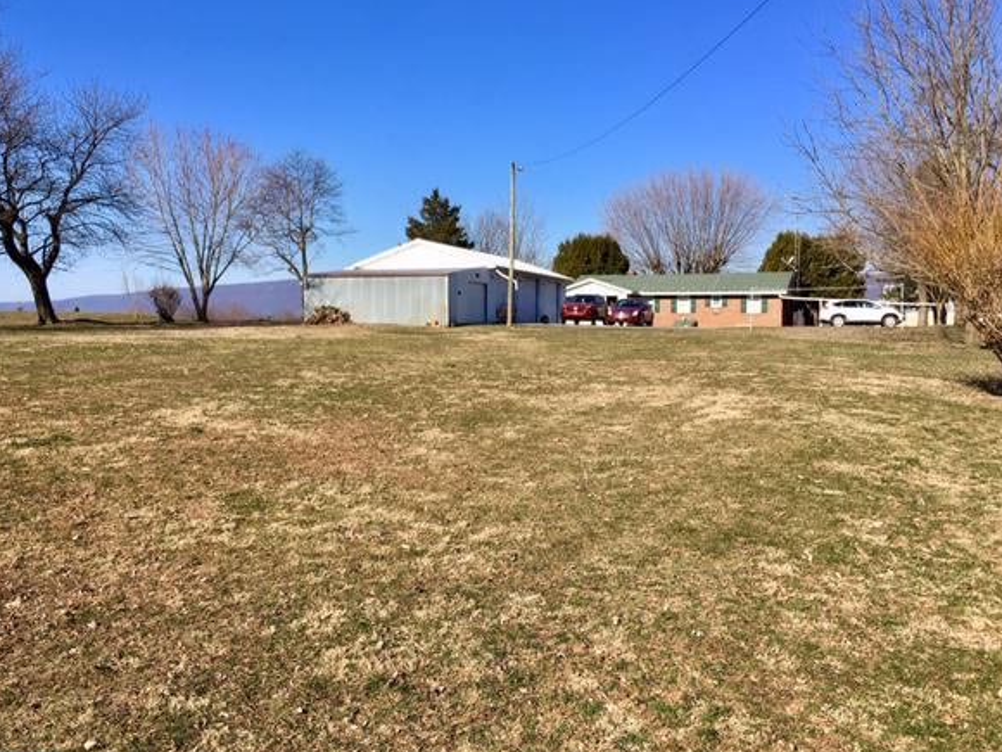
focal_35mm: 32
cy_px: 382
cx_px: 480
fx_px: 926
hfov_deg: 56.8
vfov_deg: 44.2
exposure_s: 1/1241
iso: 25
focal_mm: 4.15
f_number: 2.2
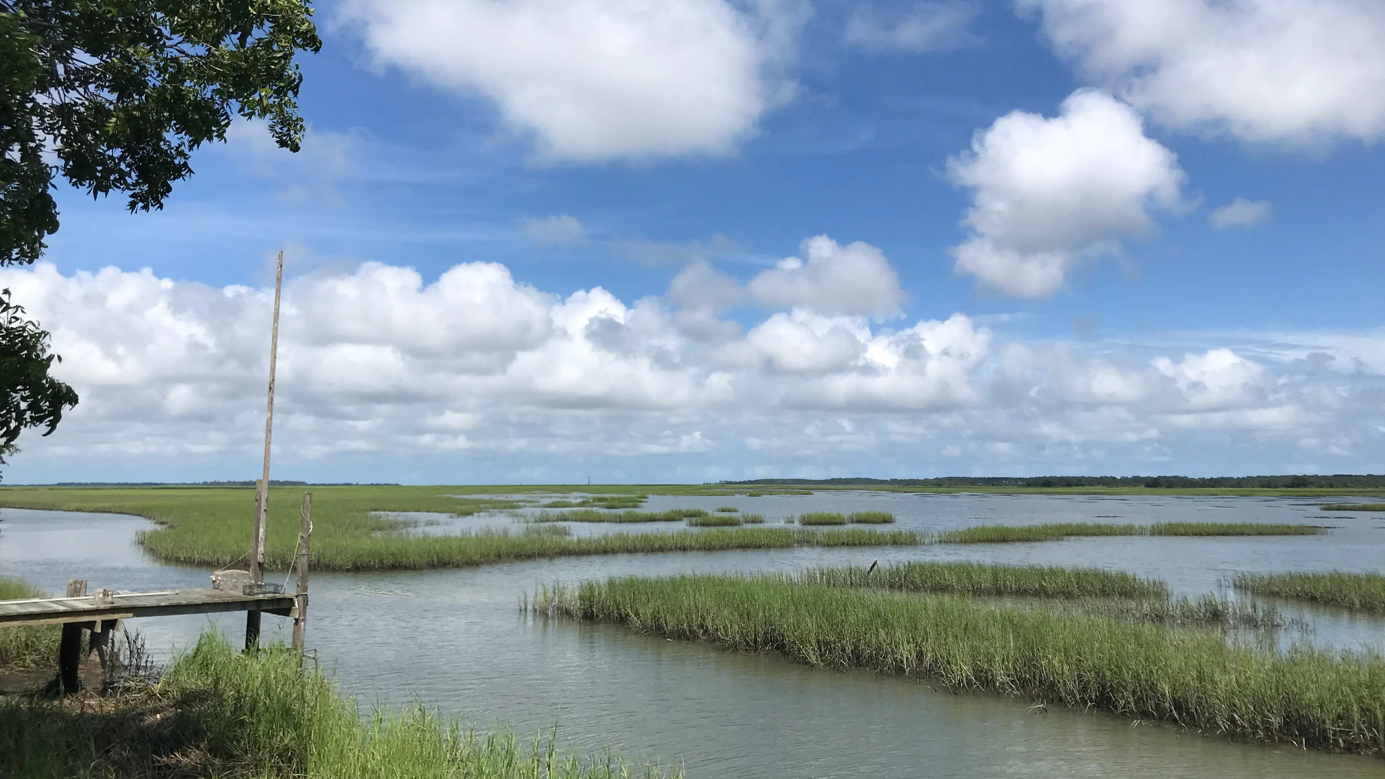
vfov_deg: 37.8
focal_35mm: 31
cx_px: 689
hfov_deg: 62.6
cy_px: 357
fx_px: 1138
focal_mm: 3.99
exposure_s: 1/4167
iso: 20
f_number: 1.8
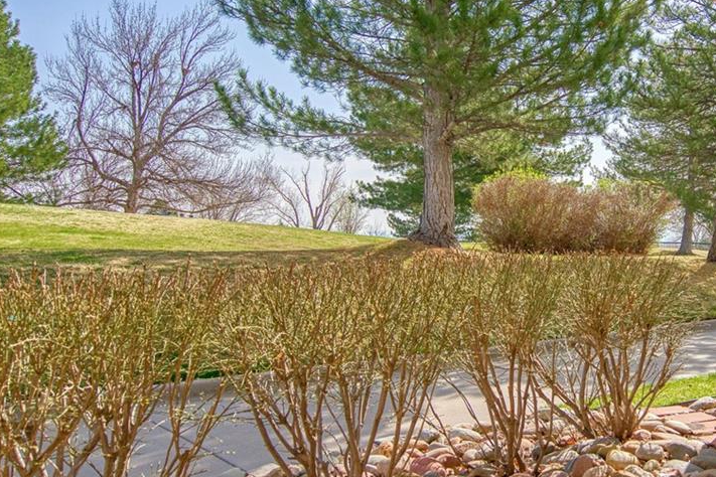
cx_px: 568
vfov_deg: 36.9
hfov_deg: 50.1
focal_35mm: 36
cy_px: 224
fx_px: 716
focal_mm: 16
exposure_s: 1/2000
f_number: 4
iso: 500
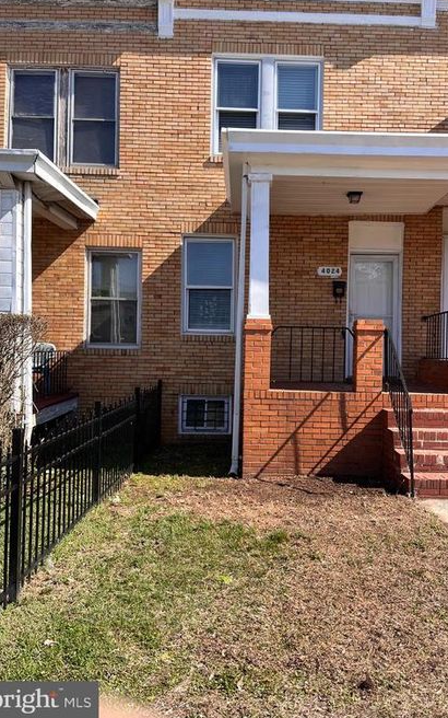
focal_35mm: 28
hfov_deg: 44.4
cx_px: 254
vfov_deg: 66.5
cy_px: 355
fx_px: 547
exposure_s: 1/1992
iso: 50
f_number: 1.6
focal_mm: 5.1
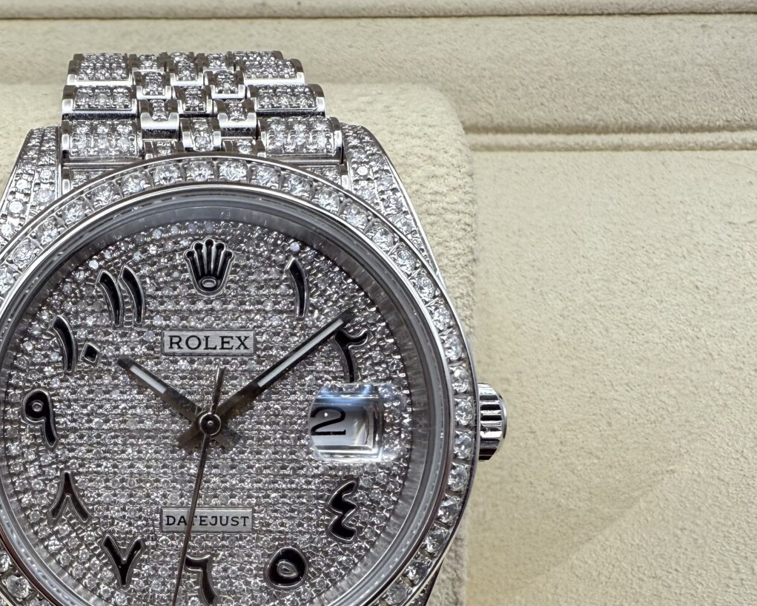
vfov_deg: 34.2
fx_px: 963
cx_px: 210
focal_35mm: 43
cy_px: 448
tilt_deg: -55.6
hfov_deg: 41.9
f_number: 2.2
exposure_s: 1/100
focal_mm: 2.22
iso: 100
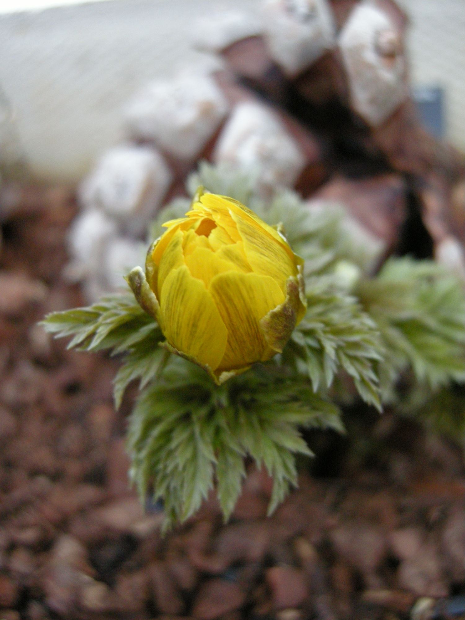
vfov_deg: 52.6
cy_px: 310
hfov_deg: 40.7
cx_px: 232
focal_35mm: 35
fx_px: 627
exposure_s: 1/45.2
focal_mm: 7.5
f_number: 2.7
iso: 400
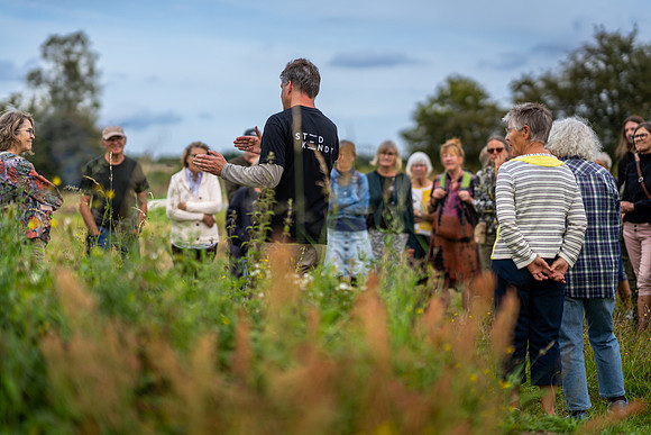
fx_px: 1537
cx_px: 326
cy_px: 218
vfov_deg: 16.1
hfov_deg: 23.9
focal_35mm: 85
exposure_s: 1/2500
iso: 80
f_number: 1.6
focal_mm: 85
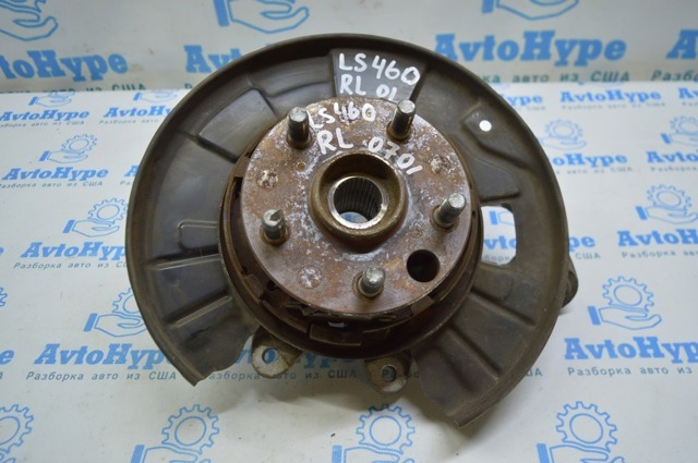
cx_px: 349
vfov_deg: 43.5
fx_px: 581
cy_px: 232
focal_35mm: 30
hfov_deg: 62.0
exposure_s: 1/80
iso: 400
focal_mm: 20
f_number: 3.5
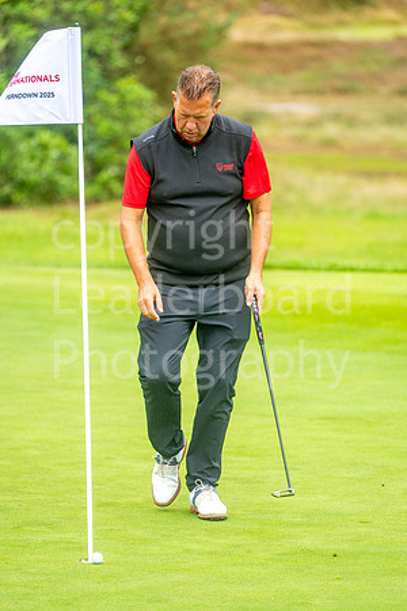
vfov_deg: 6.9
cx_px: 204
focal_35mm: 300
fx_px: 5087
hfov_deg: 4.6
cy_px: 306
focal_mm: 300
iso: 800
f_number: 4
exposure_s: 1/1250
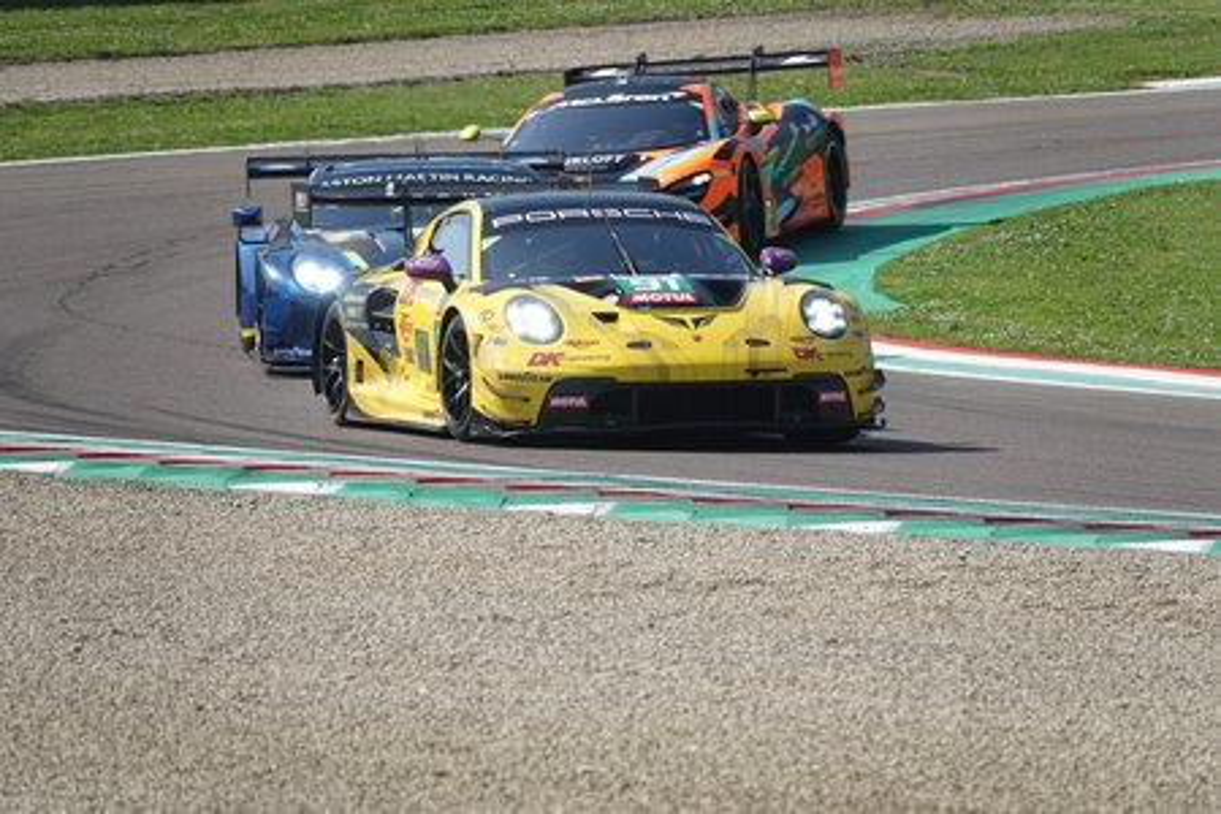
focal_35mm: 435
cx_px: 610
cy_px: 407
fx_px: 14753
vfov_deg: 3.2
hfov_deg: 4.7
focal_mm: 159.66
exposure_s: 1/800
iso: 100
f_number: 4.5
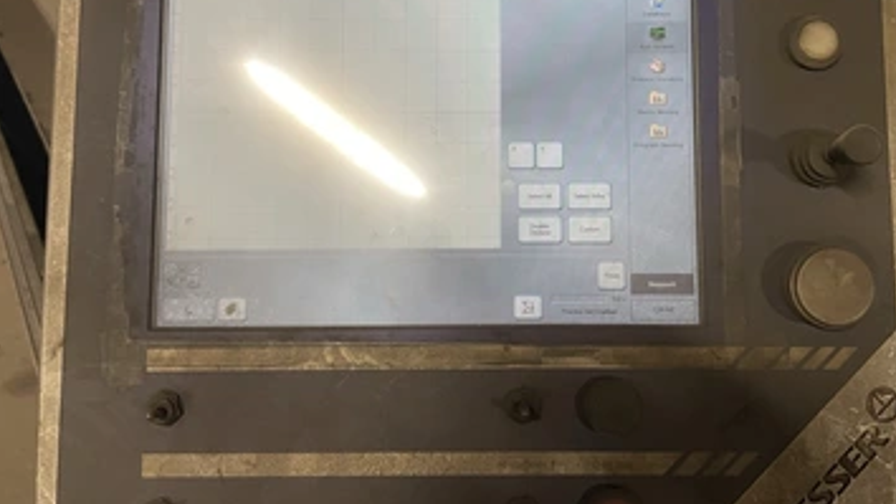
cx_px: 501
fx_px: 760
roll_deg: +1.4
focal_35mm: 32
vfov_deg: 36.4
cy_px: 180
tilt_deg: -30.3
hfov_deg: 60.8
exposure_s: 1/58
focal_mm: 4.2
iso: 250
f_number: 1.6
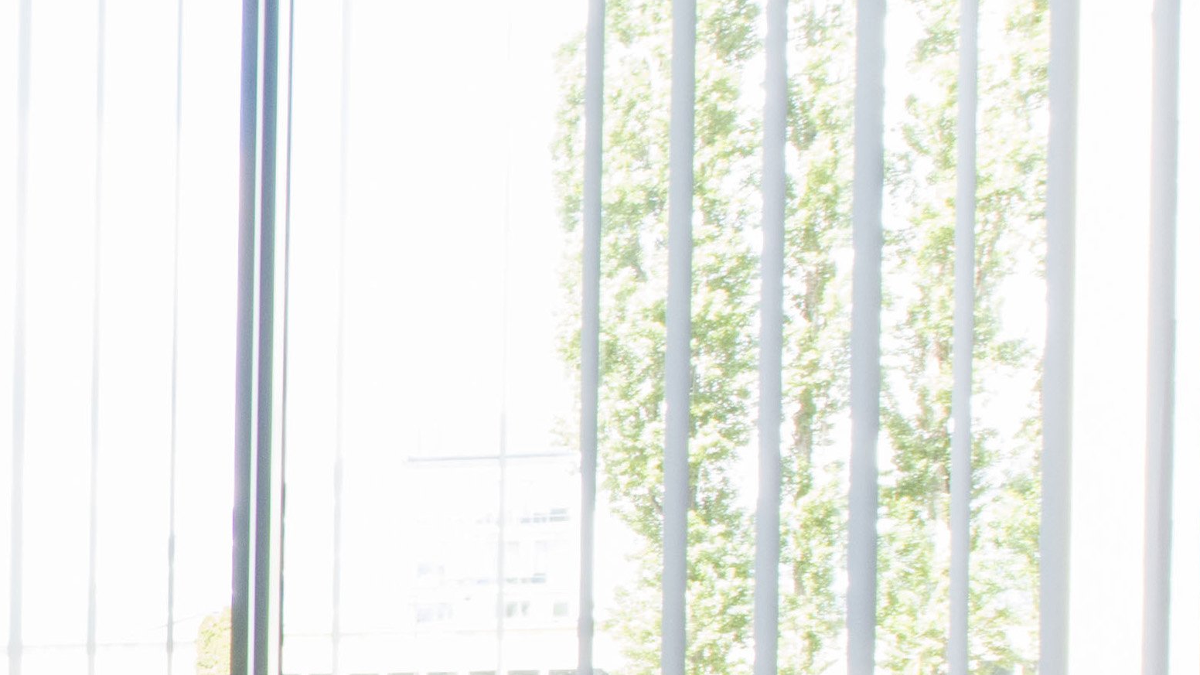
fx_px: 2482
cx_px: -1399
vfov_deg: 14.7
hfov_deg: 16.9
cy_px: 939
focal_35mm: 78
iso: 400
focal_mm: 14
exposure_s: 1/6
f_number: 16
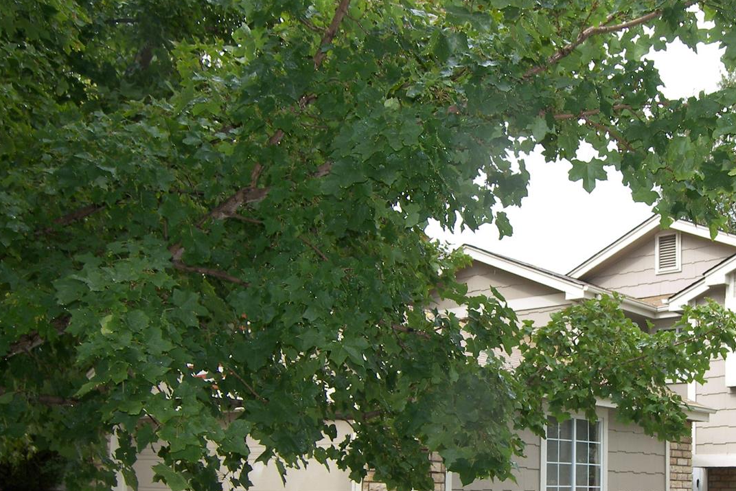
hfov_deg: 42.5
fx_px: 920
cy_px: 406
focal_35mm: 45
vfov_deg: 29.1
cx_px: 533
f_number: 3.2
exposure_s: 1/160
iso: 50
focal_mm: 6.2
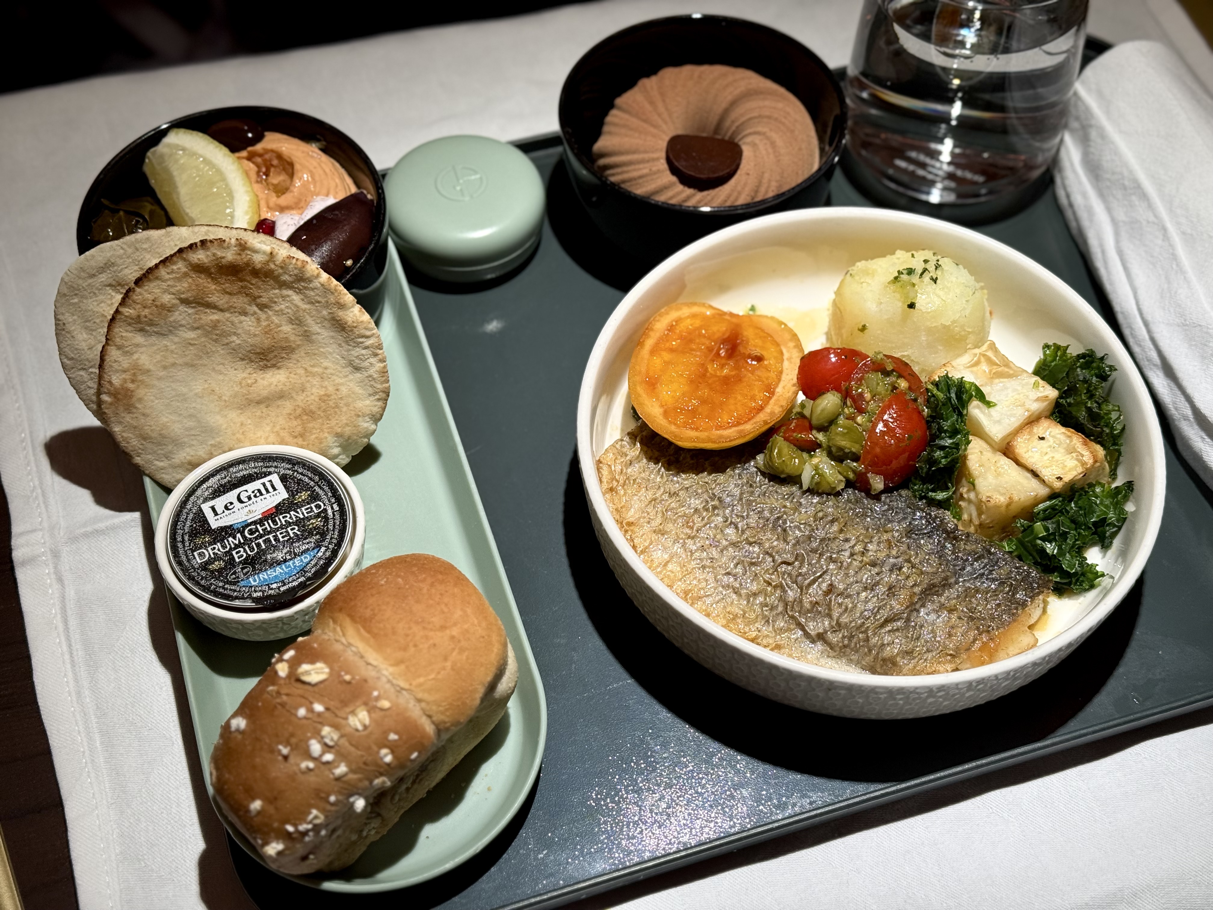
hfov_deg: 39.7
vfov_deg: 30.3
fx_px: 1682
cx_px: 606
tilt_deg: -54.2
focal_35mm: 48
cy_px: 455
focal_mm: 6.76
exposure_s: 1/52
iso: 100
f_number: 1.78
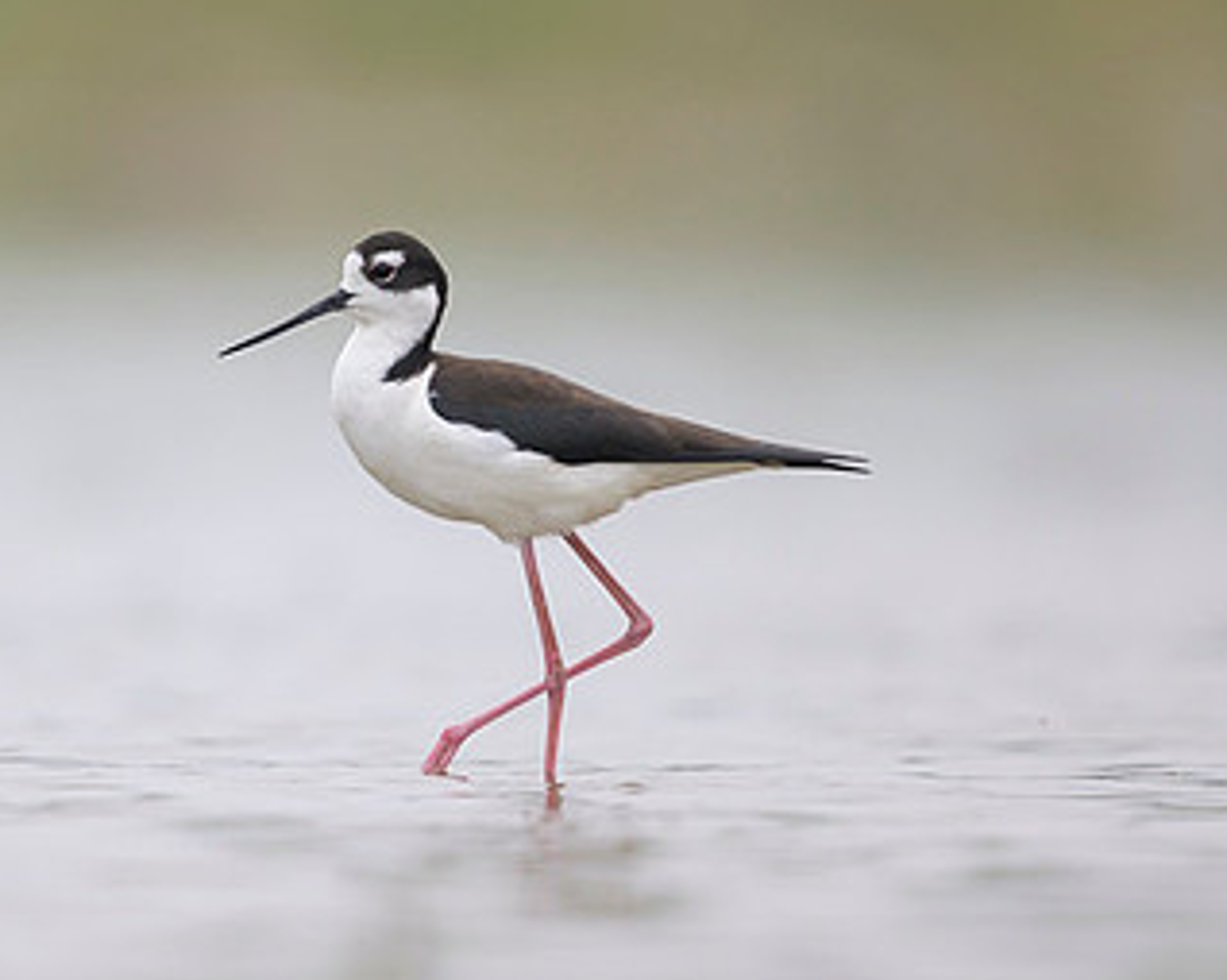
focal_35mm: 811
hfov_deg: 2.4
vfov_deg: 1.9
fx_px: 29433
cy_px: 529
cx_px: 325
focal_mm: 400
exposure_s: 1/2500
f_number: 2.8
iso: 500
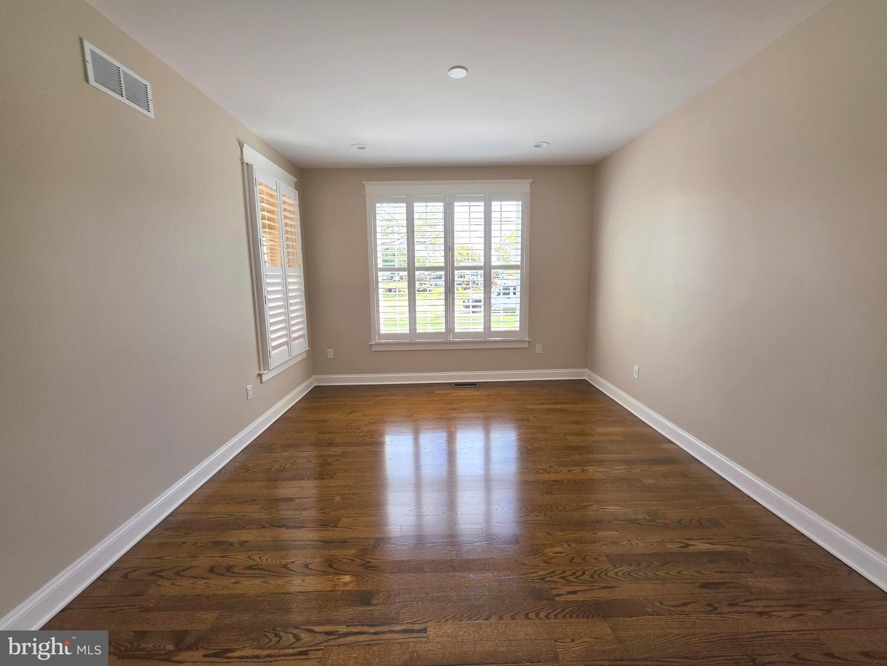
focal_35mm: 13
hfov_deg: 106.2
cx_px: 444
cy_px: 333
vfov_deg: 89.9
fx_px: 333
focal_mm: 2.2
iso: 25
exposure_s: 1/120
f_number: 1.9
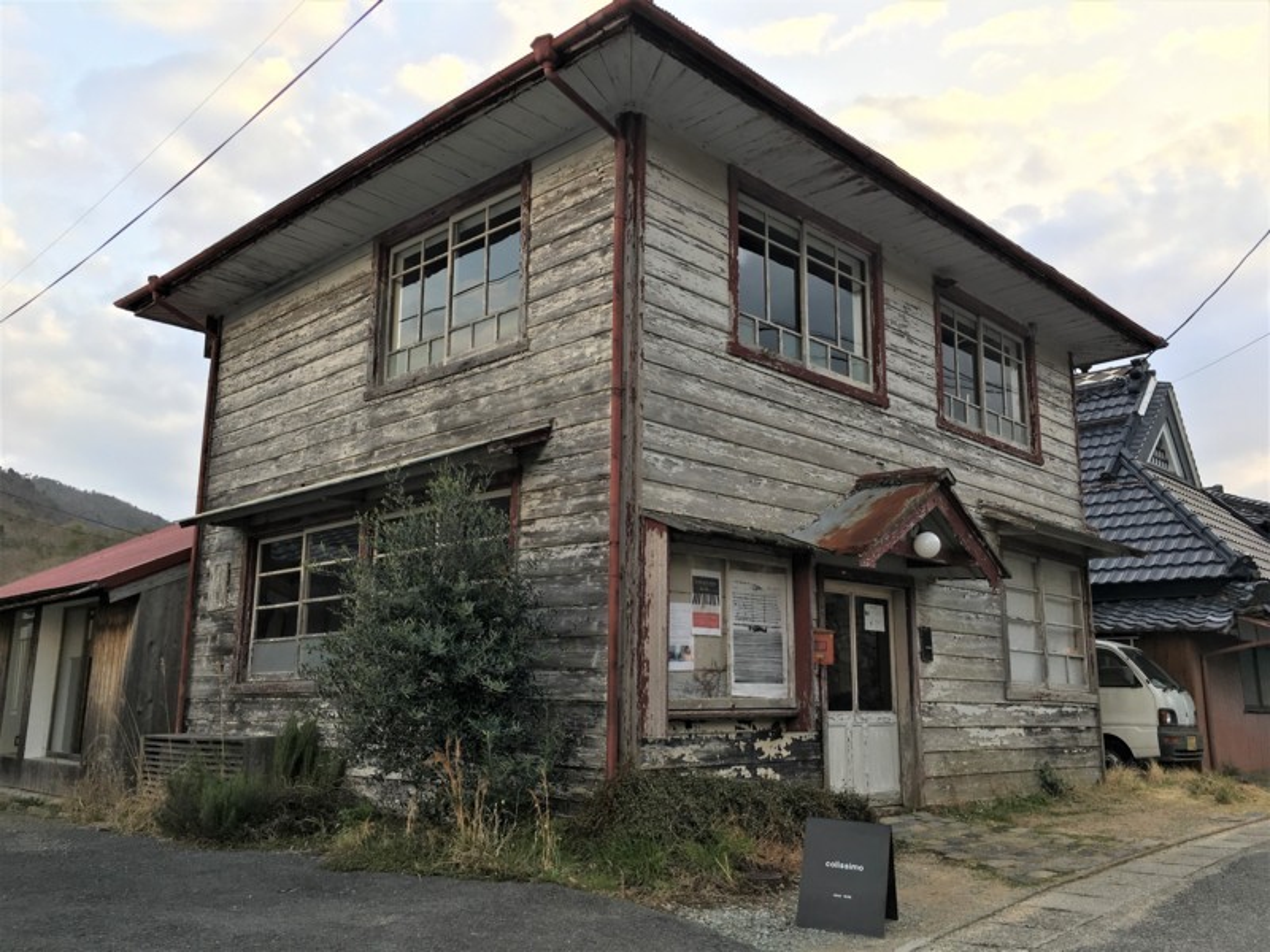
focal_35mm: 29
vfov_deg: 48.2
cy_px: 476
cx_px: 635
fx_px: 1064
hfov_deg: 61.7
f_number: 2.2
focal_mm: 4.15
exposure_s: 1/246
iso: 25
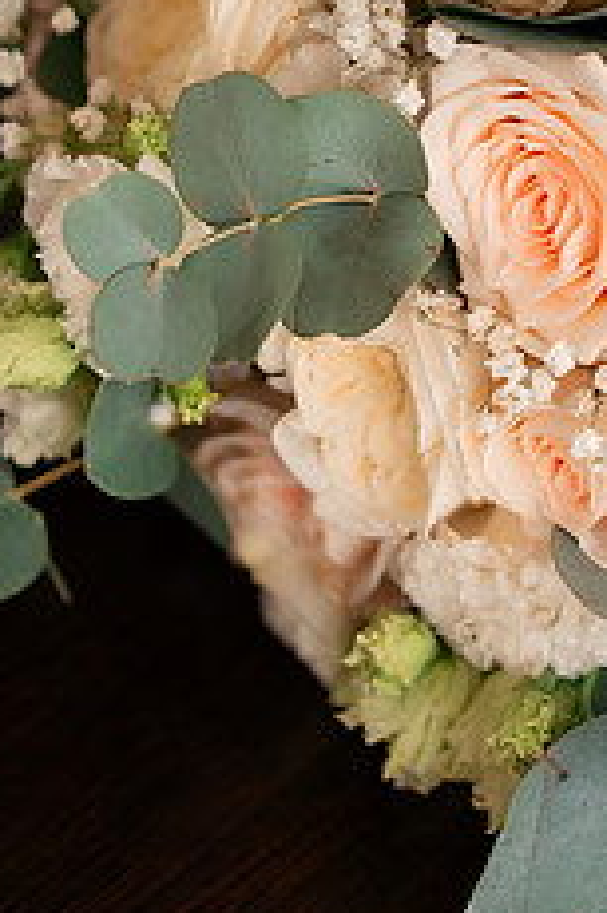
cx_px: 645
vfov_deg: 9.1
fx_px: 5724
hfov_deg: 6.0
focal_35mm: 226
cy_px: 279
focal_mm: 85
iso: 1600
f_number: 1.8
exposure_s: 1/200
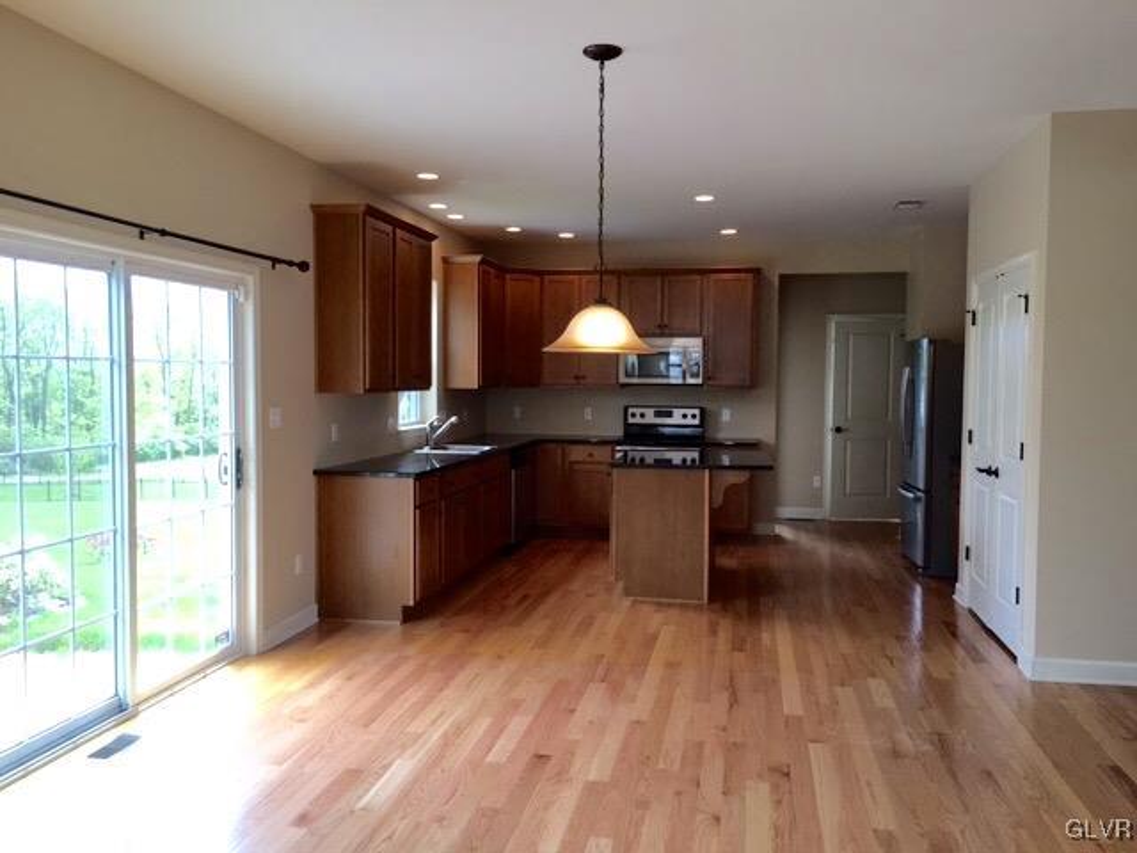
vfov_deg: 48.2
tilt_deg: -2.5
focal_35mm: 29
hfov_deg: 61.7
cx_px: 568
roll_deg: -0.4
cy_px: 426
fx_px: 953
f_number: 2.2
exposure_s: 1/120
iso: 32
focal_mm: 4.15
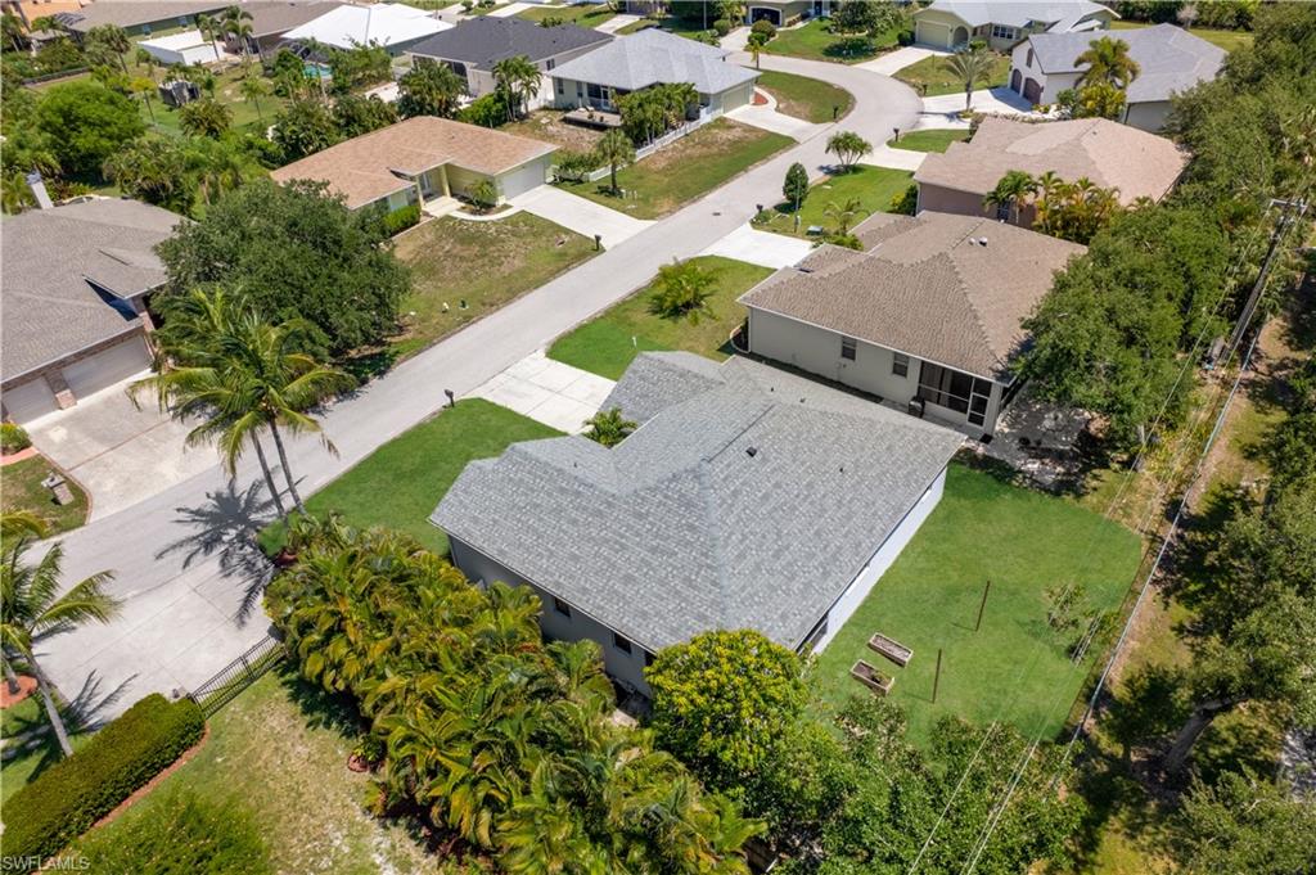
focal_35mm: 22
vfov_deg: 57.1
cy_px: 438
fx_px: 804
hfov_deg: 78.6
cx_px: 658
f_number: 2.8
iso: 110
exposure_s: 1/800
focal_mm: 8.38
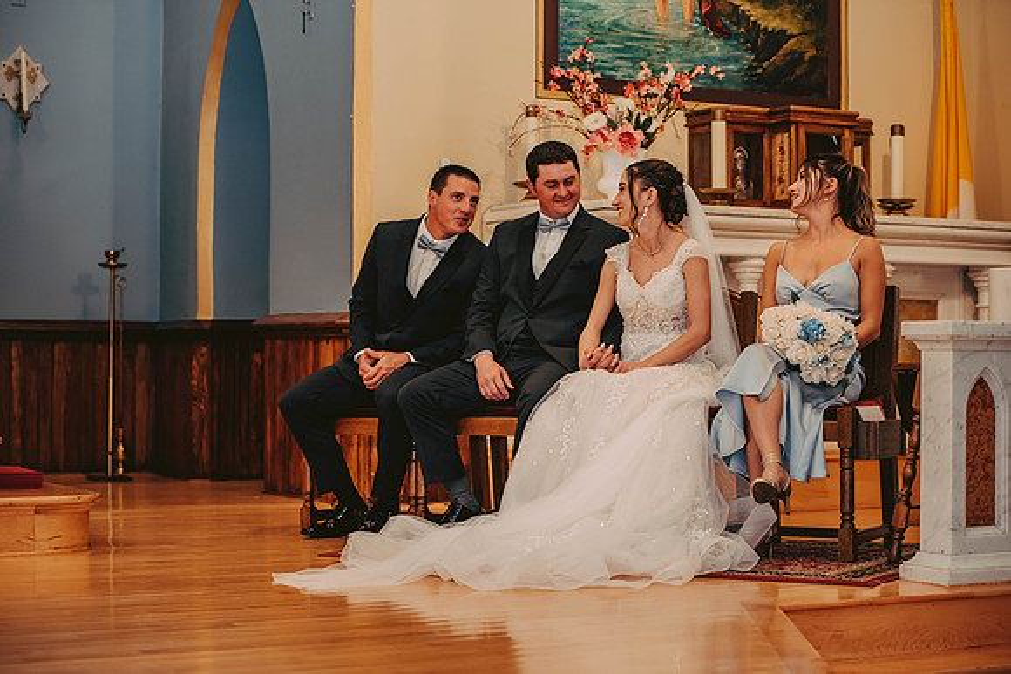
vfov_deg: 19.5
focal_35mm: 70
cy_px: 337
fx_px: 1966
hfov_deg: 28.8
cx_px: 506
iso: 800
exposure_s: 1/80
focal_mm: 70
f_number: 2.8
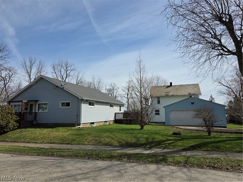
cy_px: 91
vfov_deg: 58.9
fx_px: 161
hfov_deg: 73.9
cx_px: 122
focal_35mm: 23
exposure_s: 1/7944
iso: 80
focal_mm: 6.3
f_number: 1.7
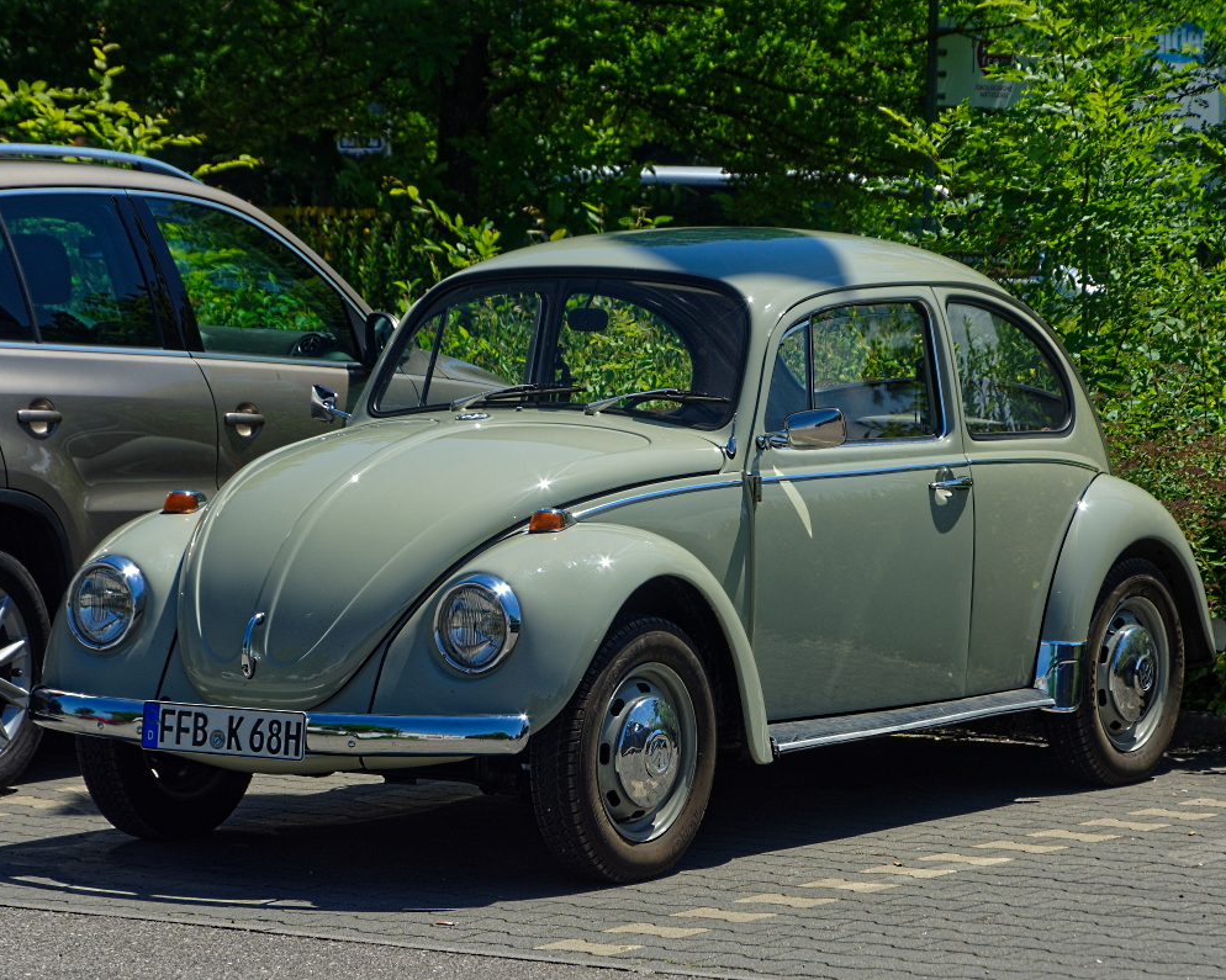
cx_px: 627
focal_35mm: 153
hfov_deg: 12.6
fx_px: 5551
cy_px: 491
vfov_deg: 10.1
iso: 140
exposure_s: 1/320
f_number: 11
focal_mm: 135
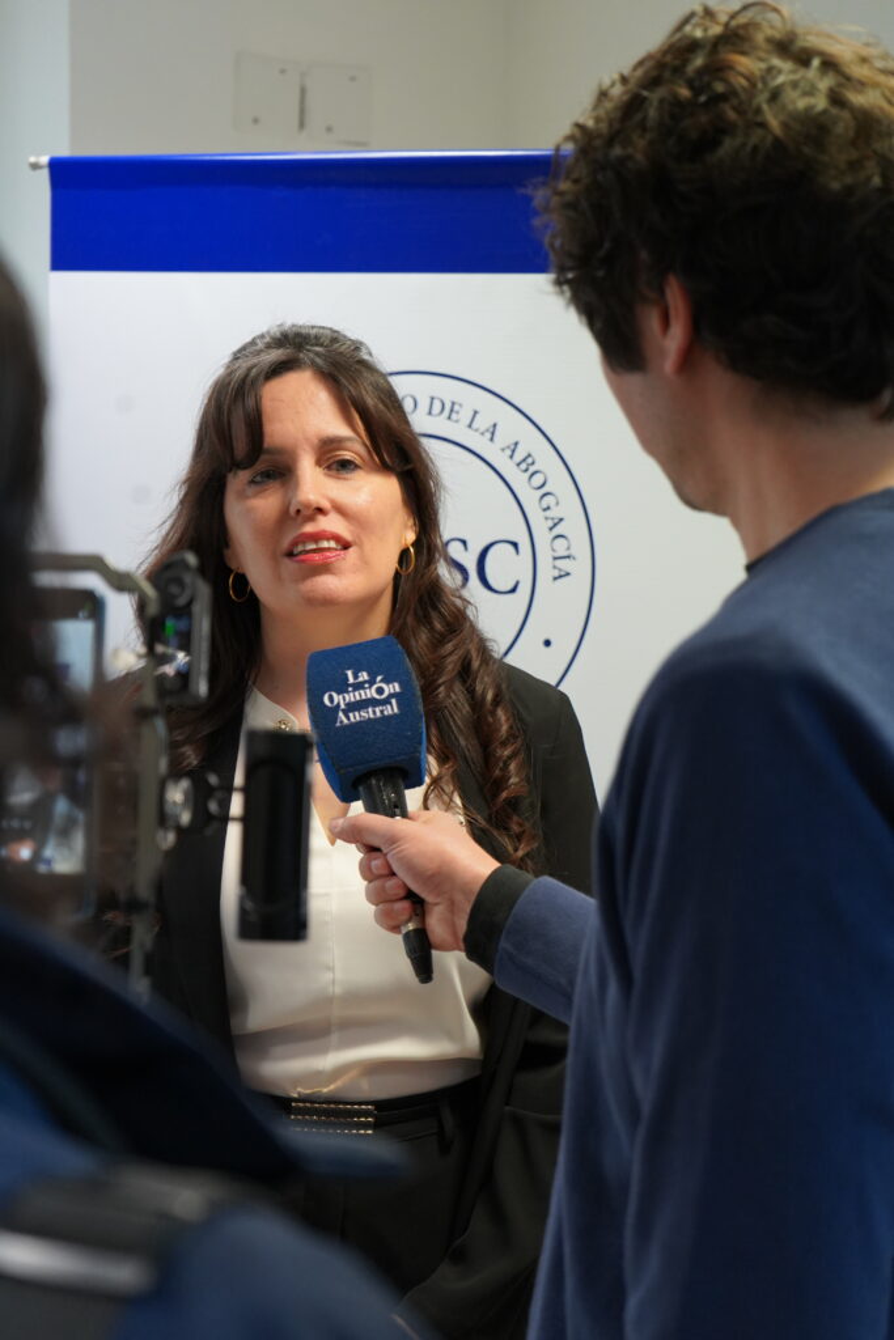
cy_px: 670
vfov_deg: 29.7
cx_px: 447
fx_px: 2532
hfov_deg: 20.0
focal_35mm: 68
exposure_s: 1/160
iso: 3200
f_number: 5.6
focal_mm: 68
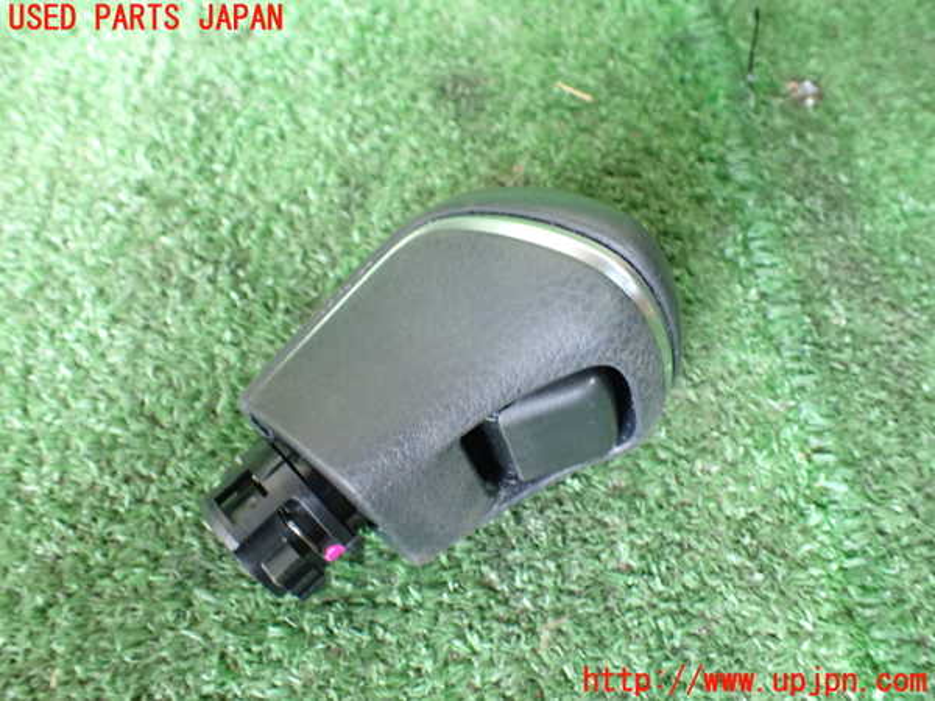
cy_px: 350
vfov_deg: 46.8
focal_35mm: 30
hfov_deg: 60.0
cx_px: 468
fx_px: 810
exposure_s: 1/40
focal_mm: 5.4
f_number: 2.3
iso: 800
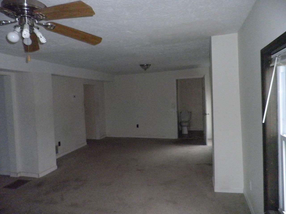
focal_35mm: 24
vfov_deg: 56.8
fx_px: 198
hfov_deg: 71.6
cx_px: 143
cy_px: 107
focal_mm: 4.3
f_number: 8.3
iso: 800
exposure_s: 1/30
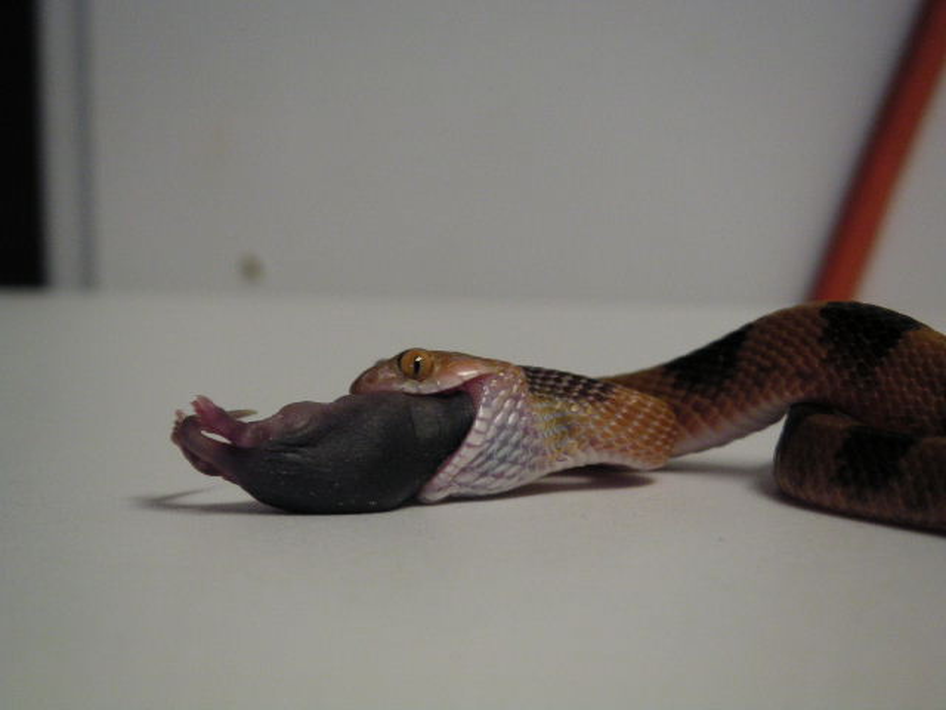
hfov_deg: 17.7
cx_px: 473
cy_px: 355
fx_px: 3033
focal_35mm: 111
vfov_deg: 13.3
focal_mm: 17.1
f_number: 3.6
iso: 100
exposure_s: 1/10
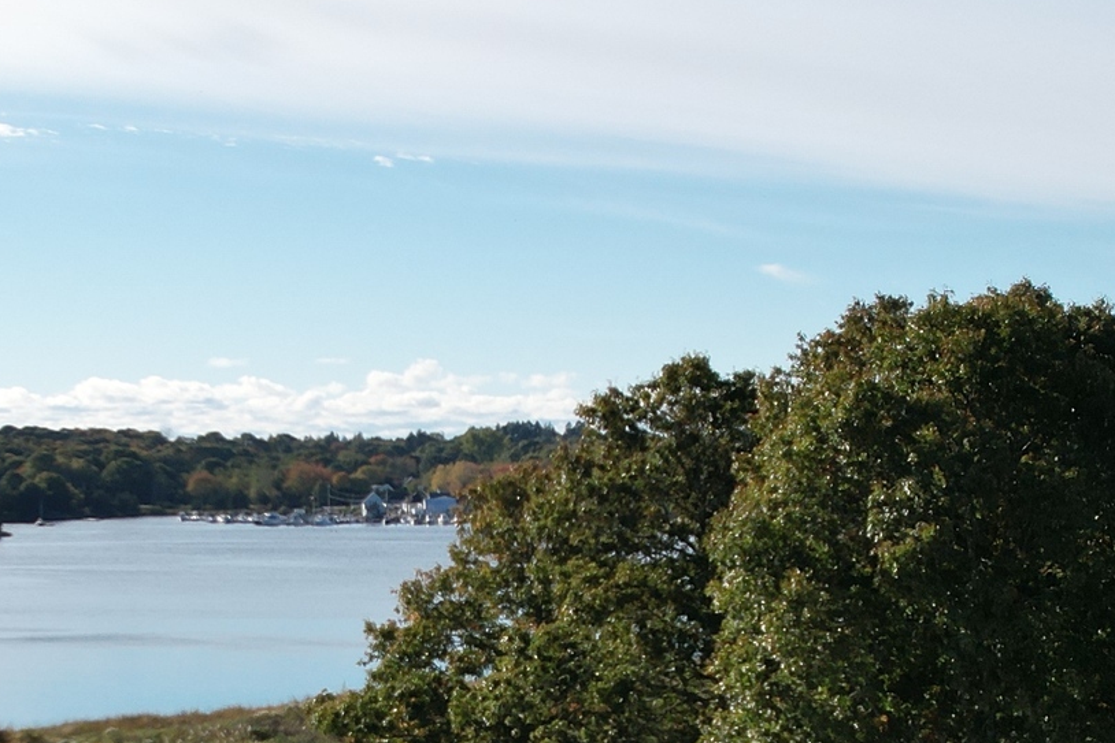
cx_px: 418
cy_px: 740
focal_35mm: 83
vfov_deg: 16.1
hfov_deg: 24.4
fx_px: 2571
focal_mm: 8.38
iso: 100
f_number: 2.8
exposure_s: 1/2500
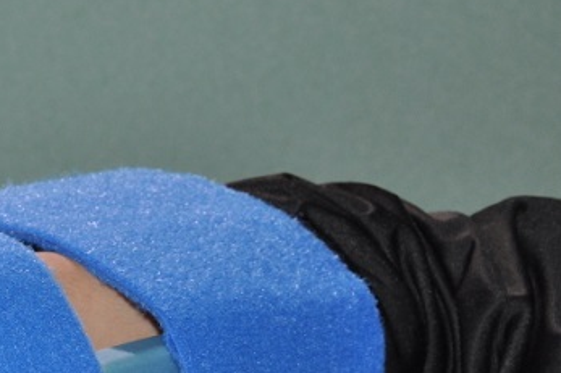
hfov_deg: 11.9
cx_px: -141
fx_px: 2636
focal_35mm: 169
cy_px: 383
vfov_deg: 8.1
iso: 400
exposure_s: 1/125
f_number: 11
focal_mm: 45
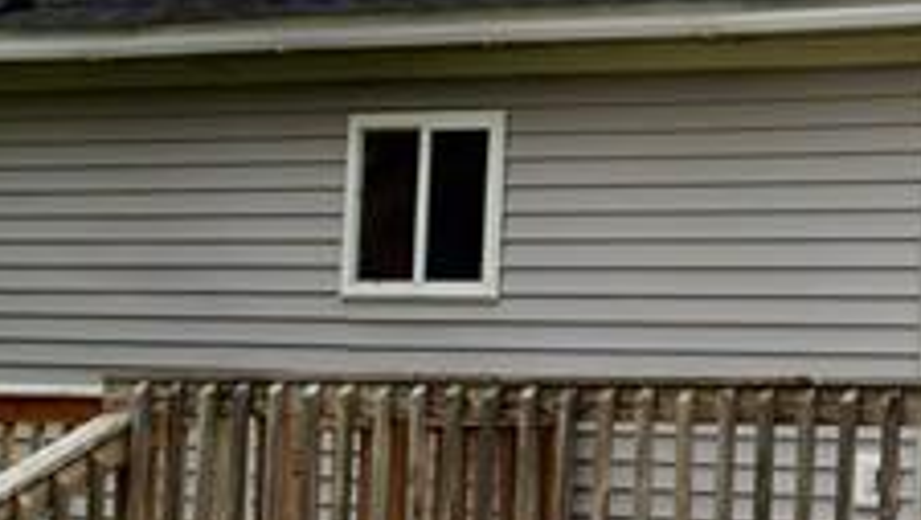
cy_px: 139
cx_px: 1134
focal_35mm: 157
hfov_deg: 13.3
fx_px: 3837
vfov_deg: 7.7
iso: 100
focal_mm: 22
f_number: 11
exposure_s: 1/200
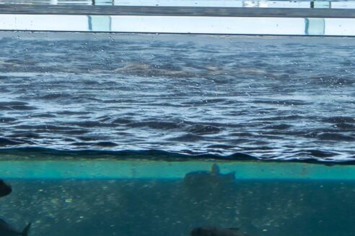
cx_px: 231
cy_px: 166
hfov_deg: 8.2
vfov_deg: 5.5
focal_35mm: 250
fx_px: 2465
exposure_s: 1/80
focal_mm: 48
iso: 100
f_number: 6.3
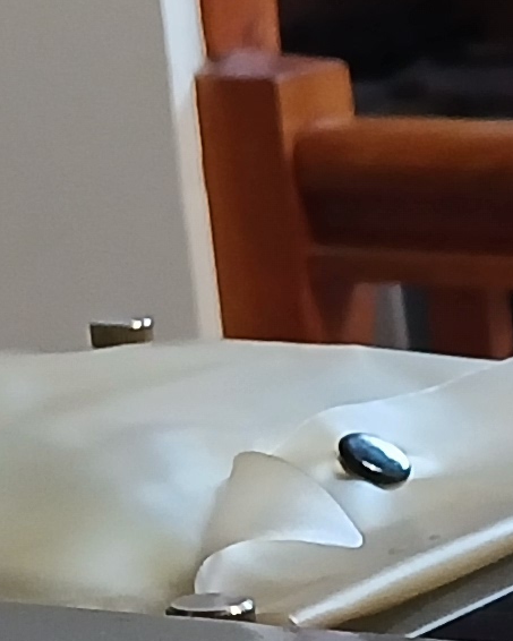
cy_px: 1094
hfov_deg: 8.0
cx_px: 1078
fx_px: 3472
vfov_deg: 10.1
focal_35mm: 183
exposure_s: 1/25
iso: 320
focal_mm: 3.98
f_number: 1.8
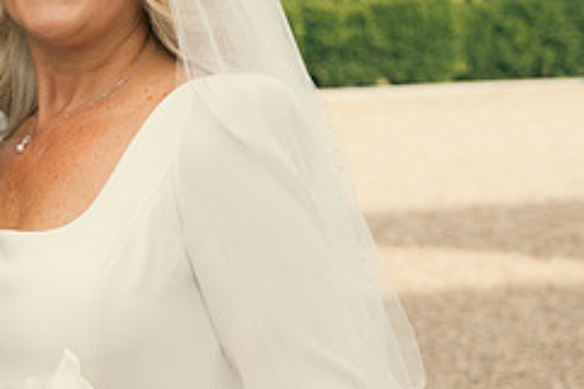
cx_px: 19
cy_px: 40
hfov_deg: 12.1
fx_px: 2723
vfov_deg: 8.1
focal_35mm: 168
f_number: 3.5
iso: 50
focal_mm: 47
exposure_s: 1/640
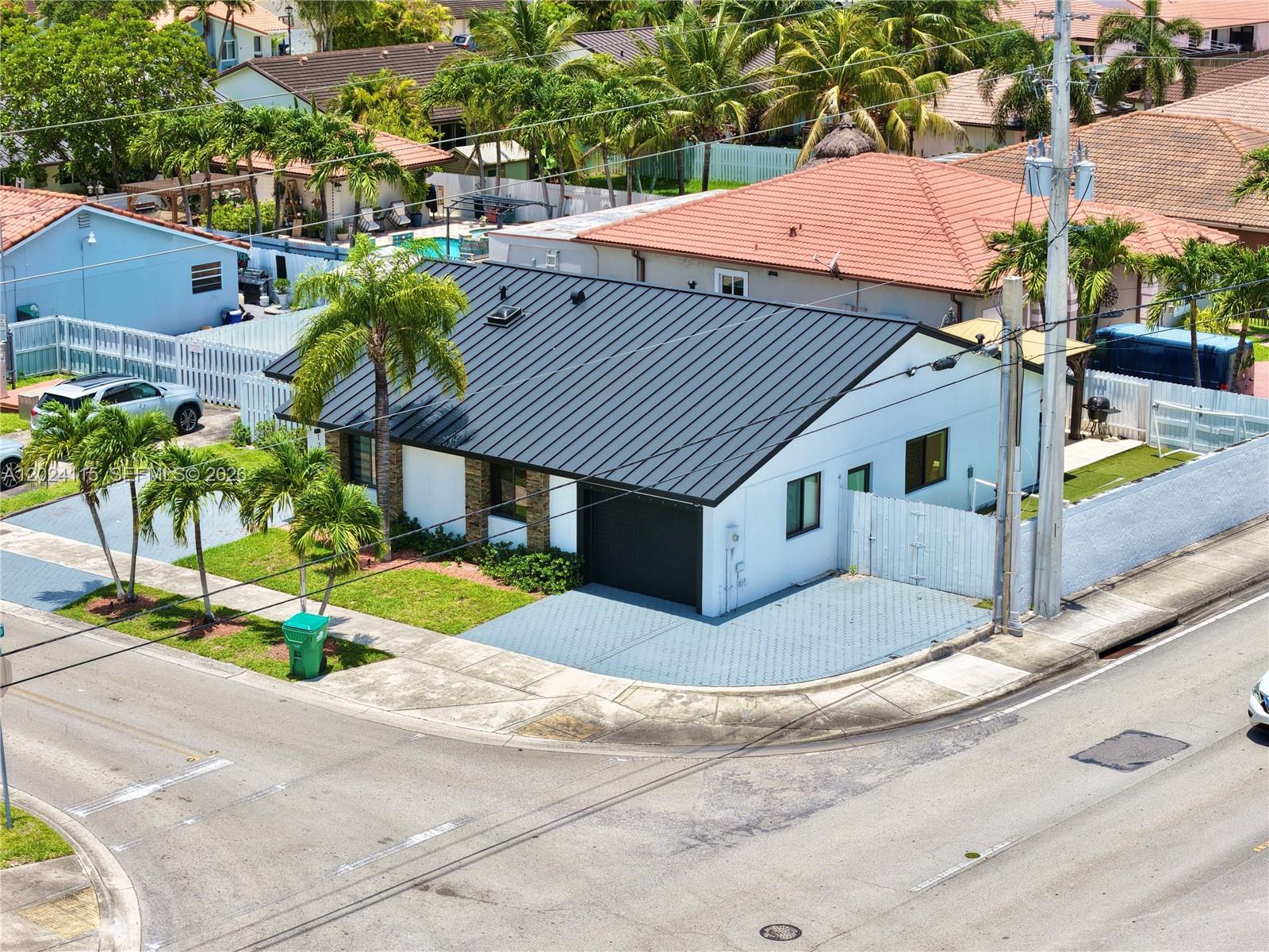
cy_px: 476
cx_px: 634
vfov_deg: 21.0
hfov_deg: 27.8
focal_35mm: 70
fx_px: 2566
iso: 160
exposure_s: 1/2000
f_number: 2.8
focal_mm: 19.35
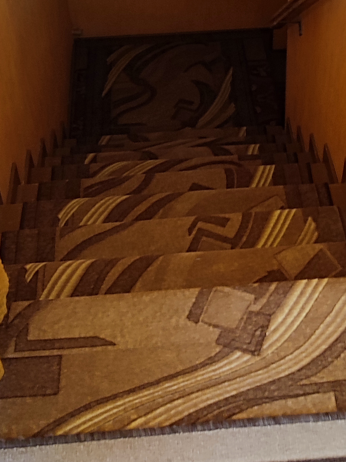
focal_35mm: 61
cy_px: 31
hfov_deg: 24.0
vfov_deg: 30.1
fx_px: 813
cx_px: 197
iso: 284
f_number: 1.9
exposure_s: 1/25
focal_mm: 6.04
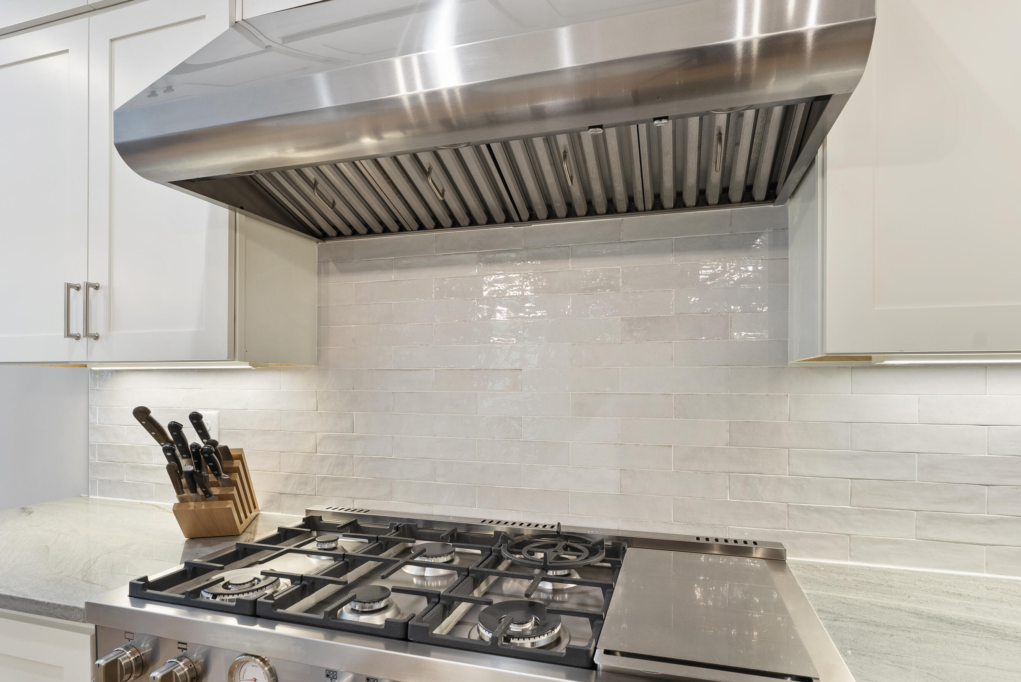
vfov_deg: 64.7
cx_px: 518
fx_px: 536
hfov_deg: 87.2
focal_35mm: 19
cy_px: 381
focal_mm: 16.8
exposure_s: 1/4
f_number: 7.1
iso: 400
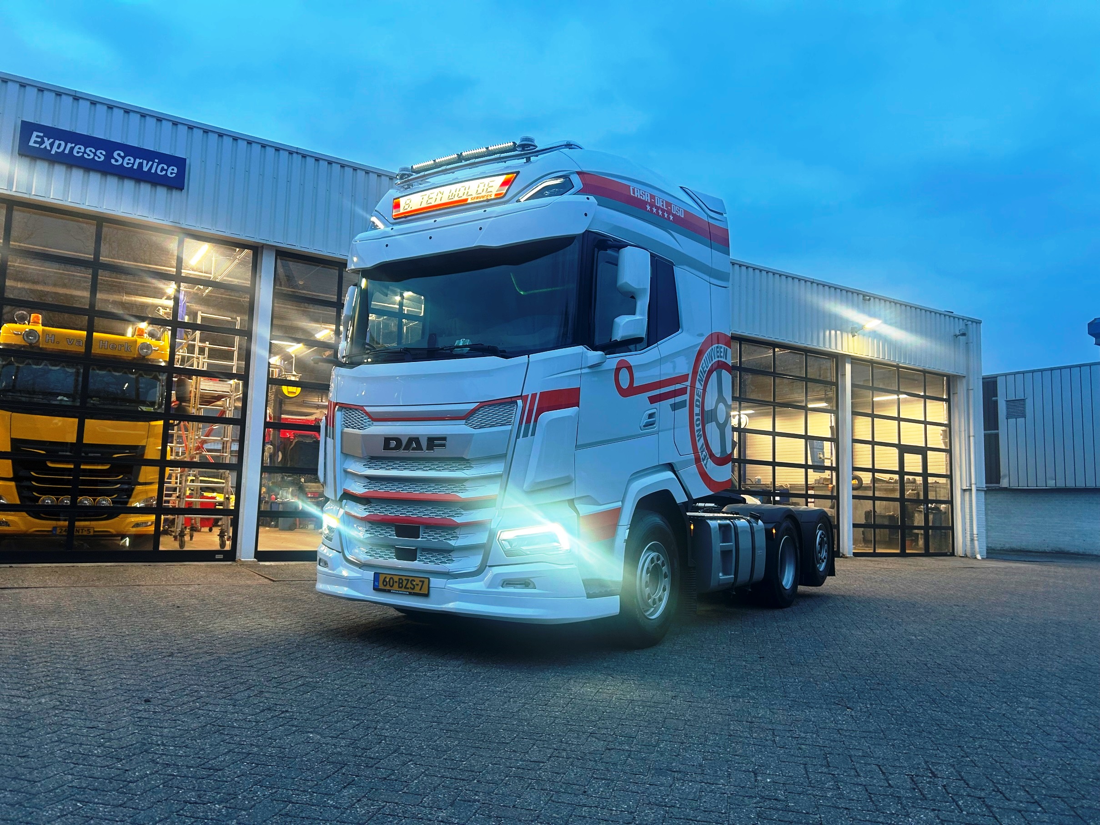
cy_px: 412
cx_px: 550
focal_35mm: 26
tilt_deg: +6.4
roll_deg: +0.5
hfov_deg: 67.3
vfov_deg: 53.1
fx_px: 826
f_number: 1.5
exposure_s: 1/50
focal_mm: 5.7
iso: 64
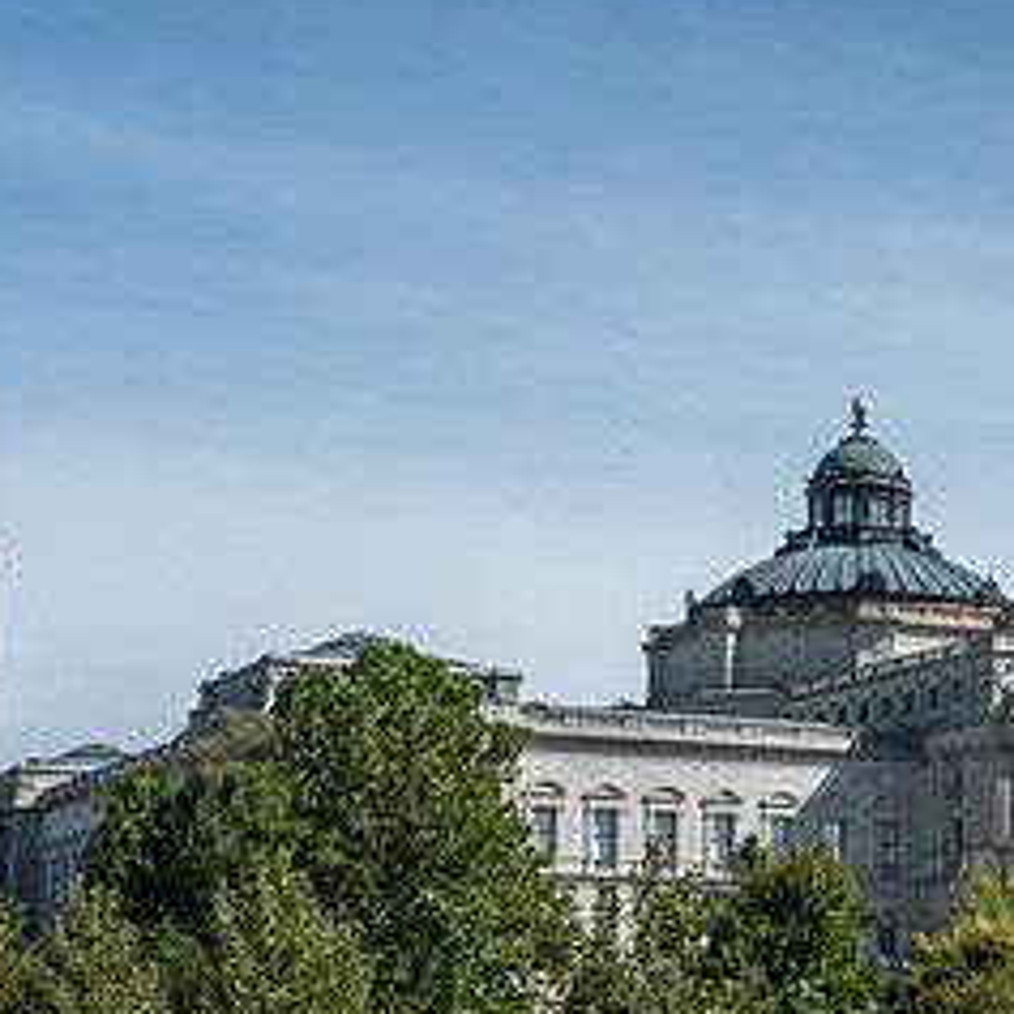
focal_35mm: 79
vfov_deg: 21.7
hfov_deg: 21.2
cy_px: 802
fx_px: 2618
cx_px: 988
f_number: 13
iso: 280
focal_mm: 38
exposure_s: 1/250
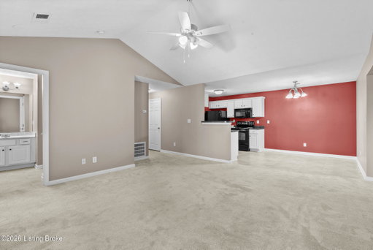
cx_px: 186
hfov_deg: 96.7
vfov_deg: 73.9
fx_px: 166
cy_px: 125
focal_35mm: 16
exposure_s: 1
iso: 400
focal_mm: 16
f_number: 11
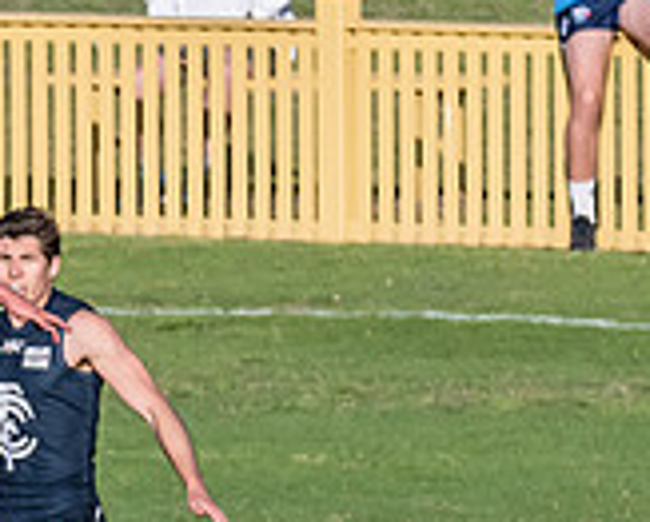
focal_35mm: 1683
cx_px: -438
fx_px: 32435
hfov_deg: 1.1
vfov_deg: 0.9
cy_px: 692
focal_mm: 280
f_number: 10
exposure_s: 1/3200
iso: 800
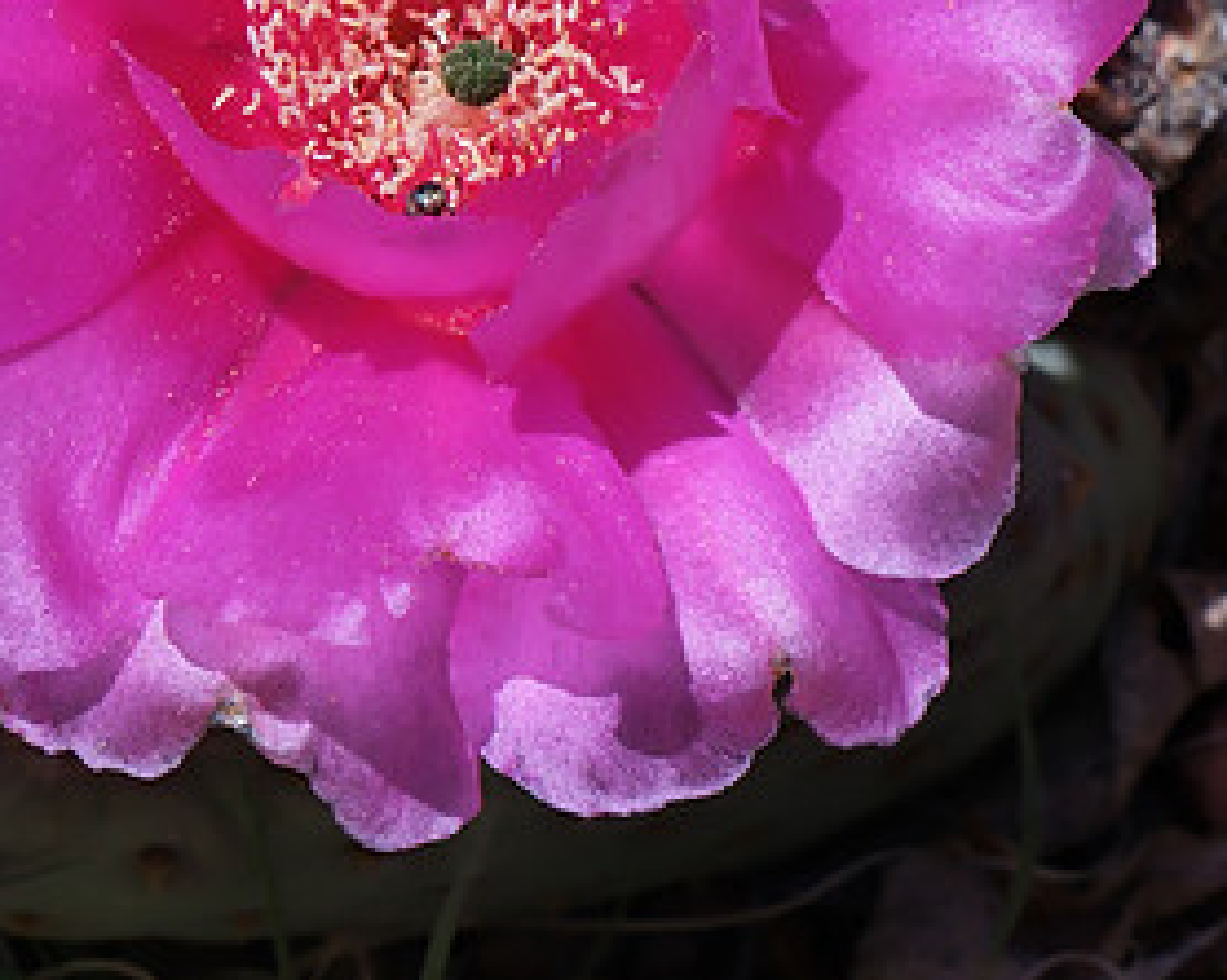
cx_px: 177
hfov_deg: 8.2
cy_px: 141
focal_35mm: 236
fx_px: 8564
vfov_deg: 6.5
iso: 250
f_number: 16
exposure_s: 1/210
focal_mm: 80
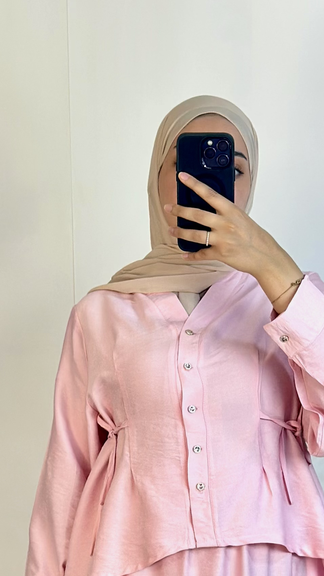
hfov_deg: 9.8
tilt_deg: -18.8
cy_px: 593
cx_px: 176
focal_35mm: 124
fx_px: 1894
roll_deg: +0.0
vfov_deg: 16.9
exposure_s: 1/100
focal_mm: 6.86
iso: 64
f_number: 1.78
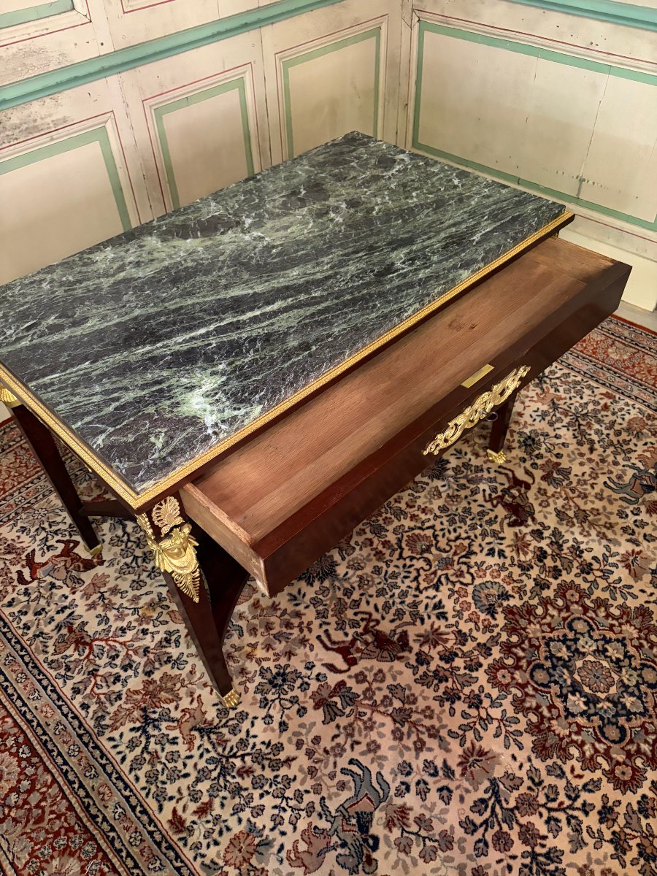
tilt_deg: -45.4
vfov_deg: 67.3
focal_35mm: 26
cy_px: 438
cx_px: 328
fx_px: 658
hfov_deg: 53.1
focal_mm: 5.96
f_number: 1.6
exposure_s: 1/25
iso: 500
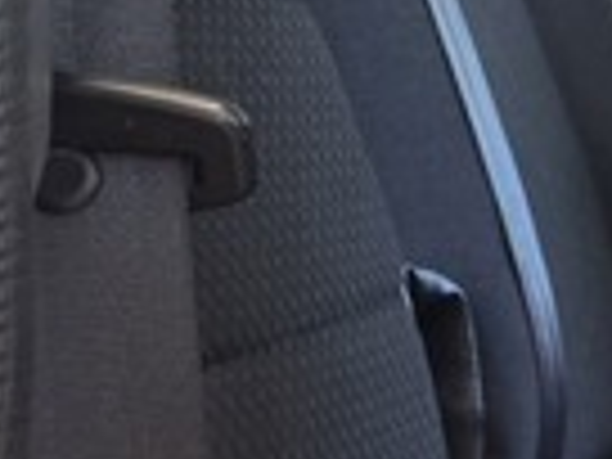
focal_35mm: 173
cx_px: 1854
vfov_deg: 8.6
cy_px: 387
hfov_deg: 9.1
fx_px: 3059
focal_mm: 6.25
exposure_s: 1/100
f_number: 1.7
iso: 400
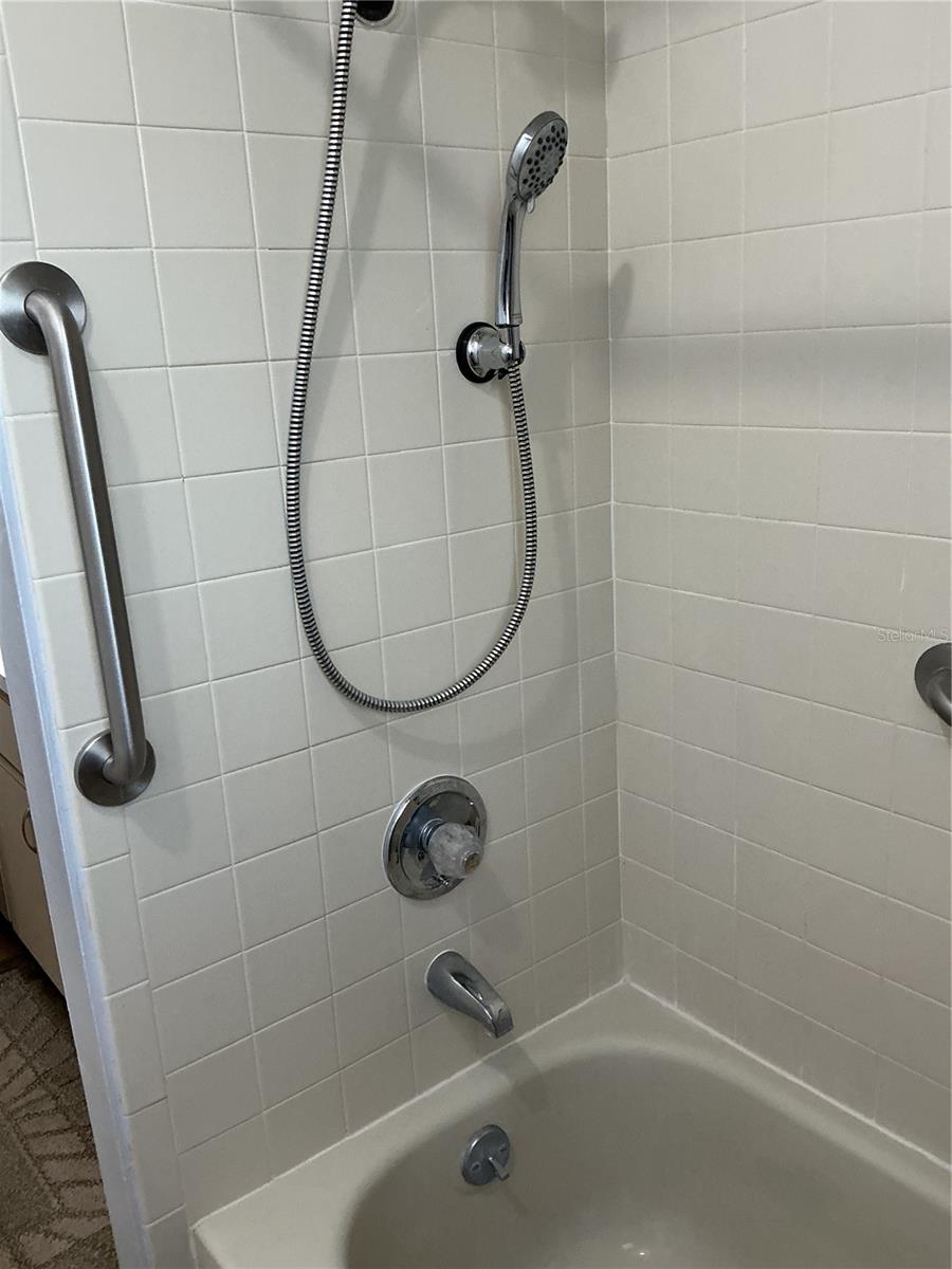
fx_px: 1063
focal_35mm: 29
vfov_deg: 61.7
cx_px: 476
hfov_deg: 48.2
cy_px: 634
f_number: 1.8
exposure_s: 1/60
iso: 125
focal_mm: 3
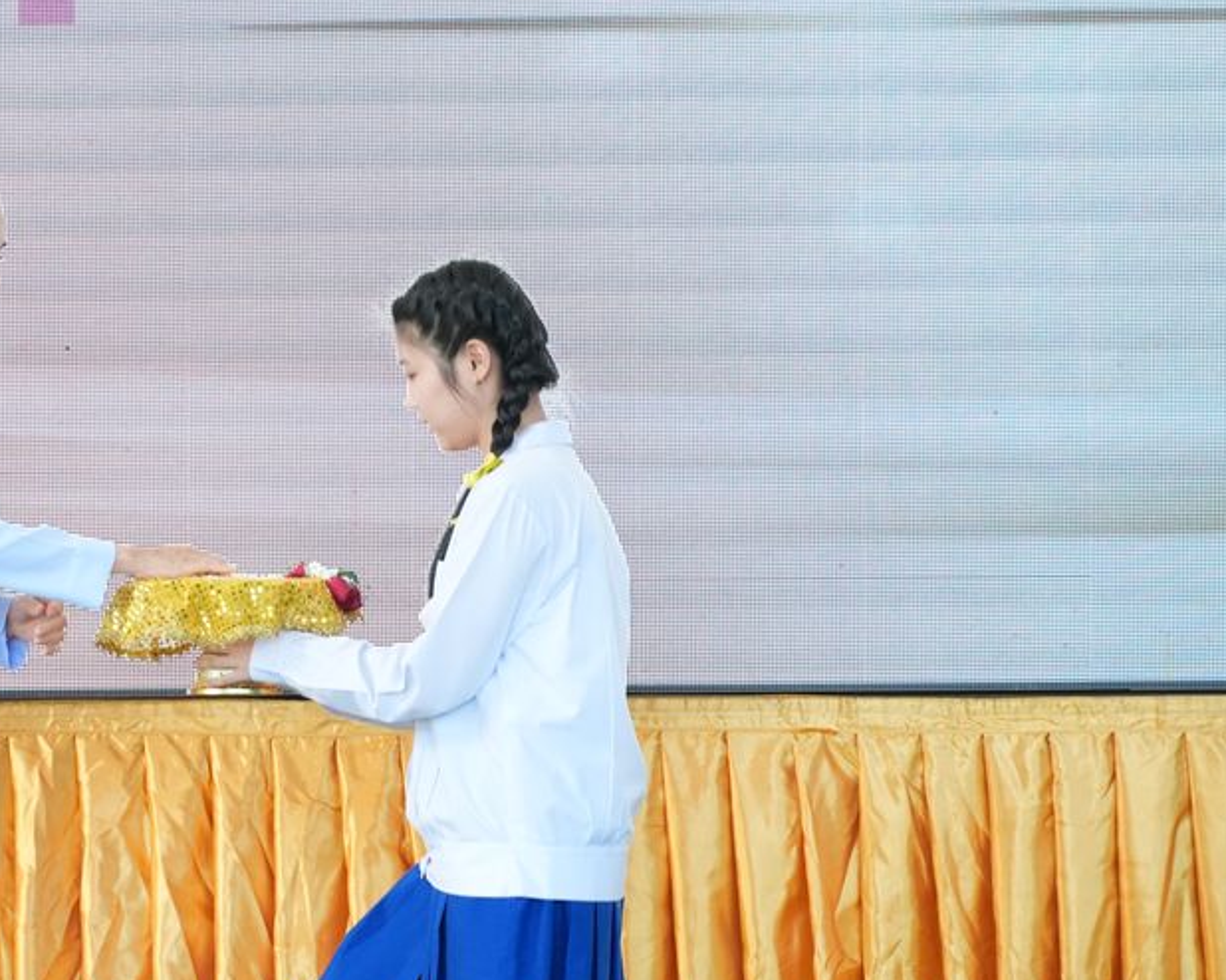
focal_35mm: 259
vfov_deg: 6.0
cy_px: 639
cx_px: 227
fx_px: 9390
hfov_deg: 7.5
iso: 1250
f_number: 5.6
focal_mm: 101
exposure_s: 1/100
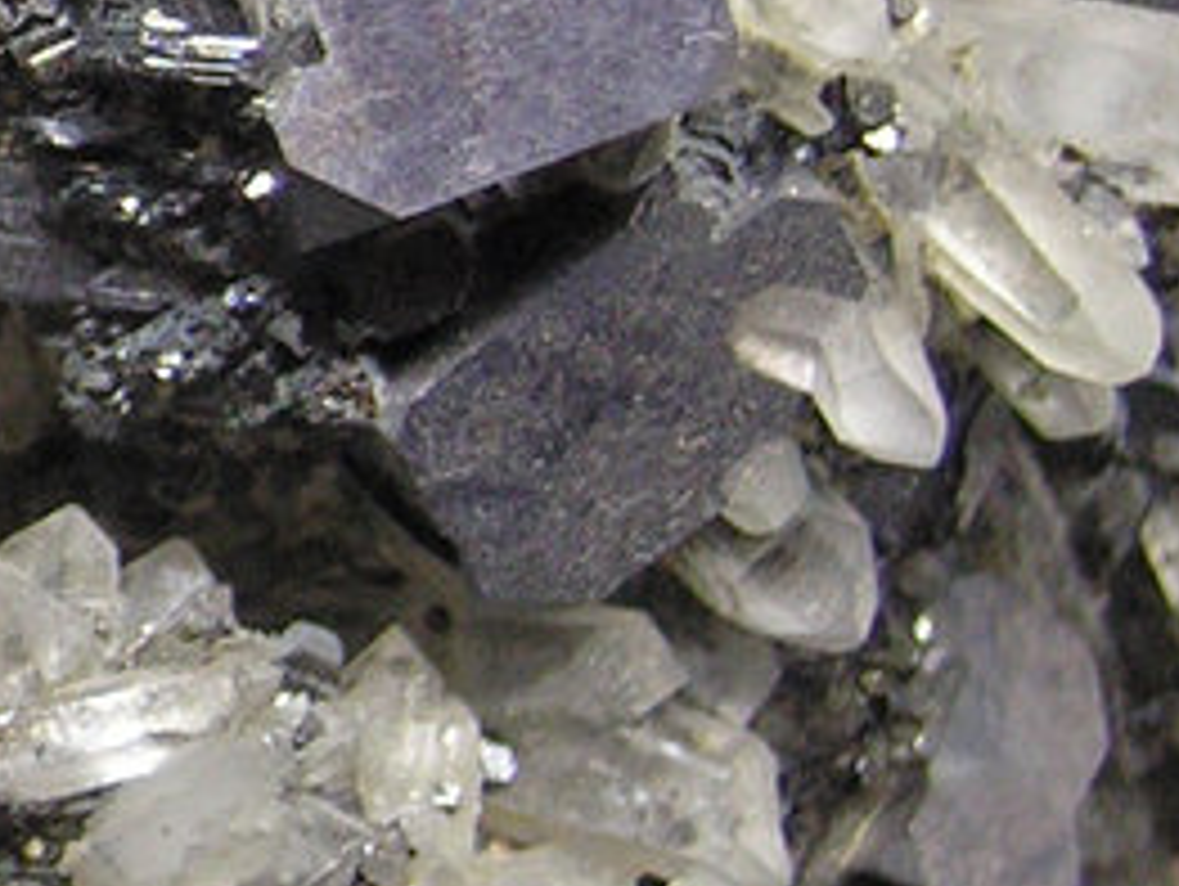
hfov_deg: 6.5
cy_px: 94
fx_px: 9989
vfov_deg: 5.1
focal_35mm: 293
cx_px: -1534
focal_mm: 12.3
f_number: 3.5
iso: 100
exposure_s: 1/8
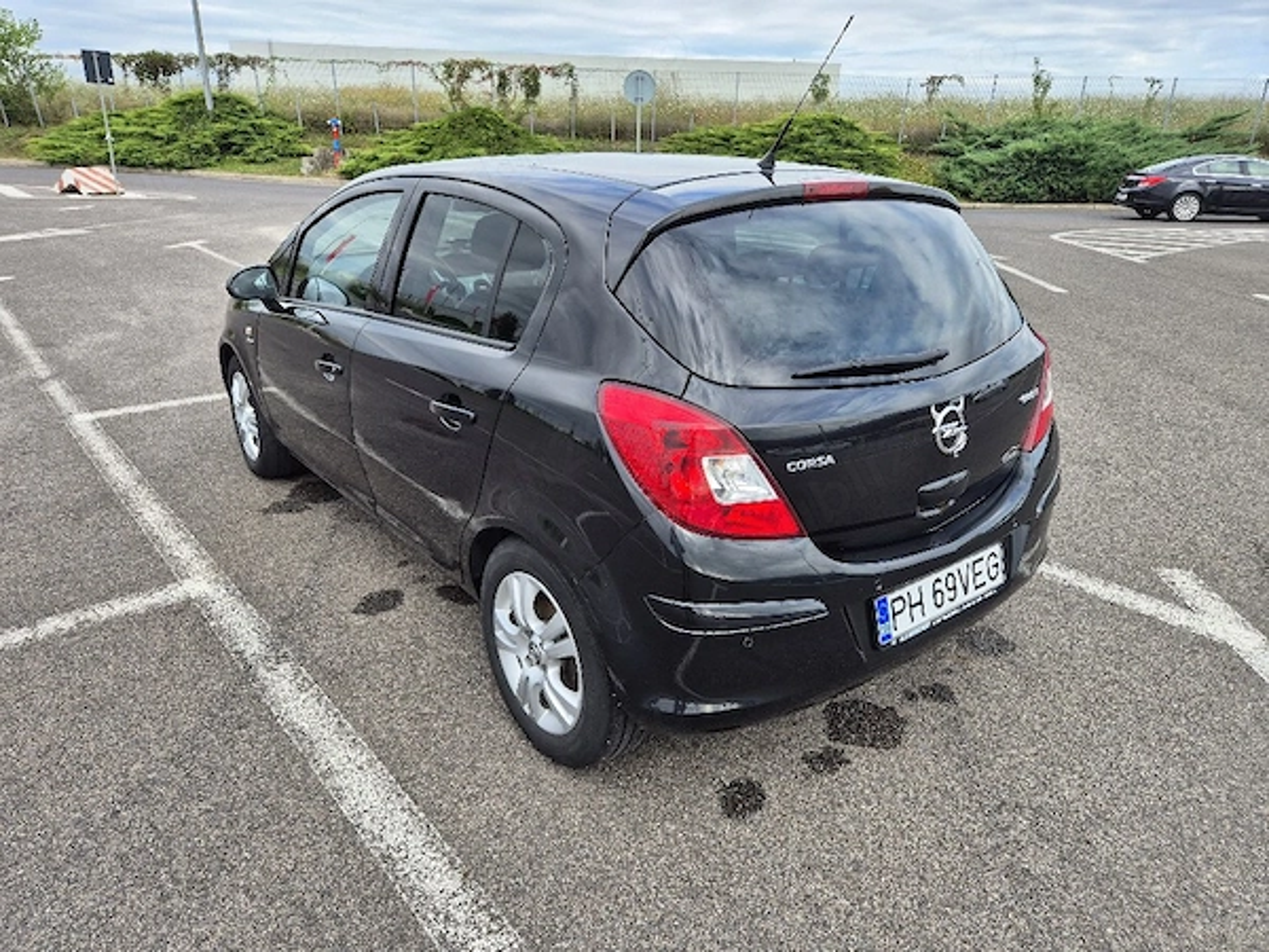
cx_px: 634
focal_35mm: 23
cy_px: 476
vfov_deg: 58.9
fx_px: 843
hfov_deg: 73.9
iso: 25
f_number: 1.8
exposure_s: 1/476
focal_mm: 5.4
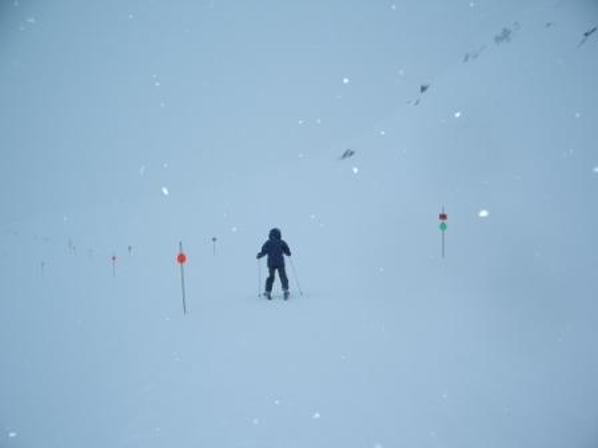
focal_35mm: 35
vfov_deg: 40.7
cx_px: 299
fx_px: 605
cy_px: 224
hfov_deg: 52.6
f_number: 4.3
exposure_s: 1/400
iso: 50
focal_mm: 5.8
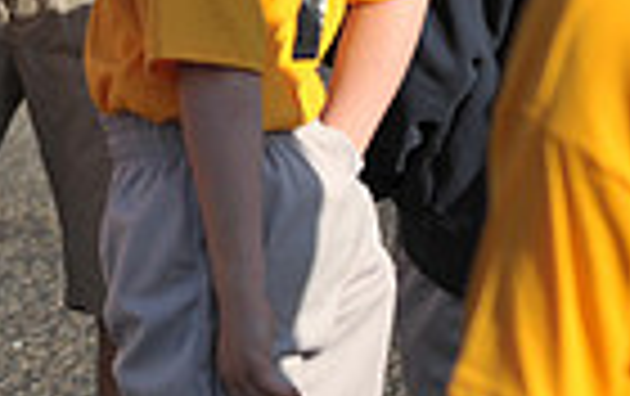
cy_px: -333
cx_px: -297
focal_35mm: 506
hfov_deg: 4.1
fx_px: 8702
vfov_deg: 2.6
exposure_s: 1/2000
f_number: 5.6
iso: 400
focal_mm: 120
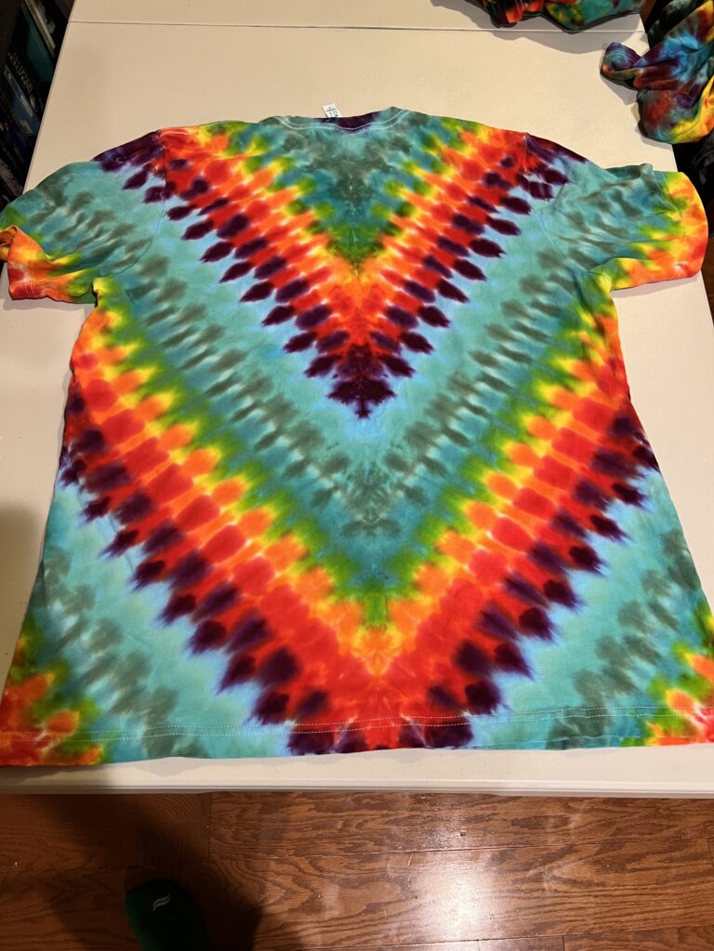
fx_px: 715
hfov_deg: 53.1
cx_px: 357
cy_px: 476
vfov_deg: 67.3
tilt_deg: -64.9
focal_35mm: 26
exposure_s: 1/42
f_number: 1.5
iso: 160
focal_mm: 5.7
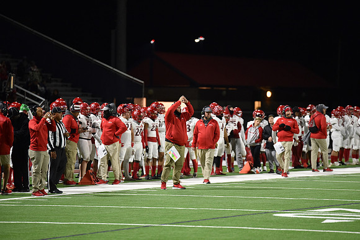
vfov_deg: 6.9
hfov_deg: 10.3
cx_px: 180
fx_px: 2000
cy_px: 120
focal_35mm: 200
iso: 4500
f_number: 2.8
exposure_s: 1/500
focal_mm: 200
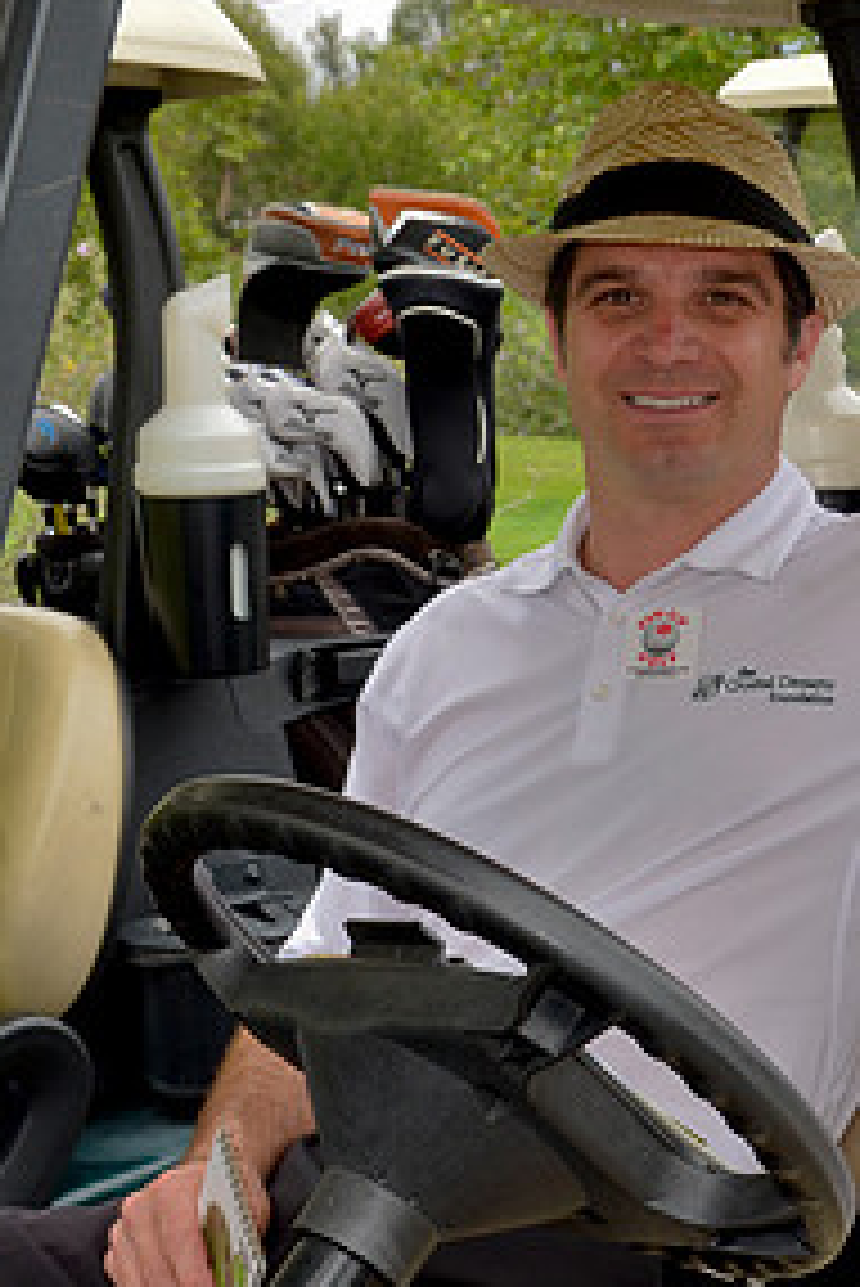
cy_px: 716
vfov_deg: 21.0
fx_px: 3471
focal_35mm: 97
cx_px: 1049
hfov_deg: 13.7
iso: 200
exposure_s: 1/200
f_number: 9
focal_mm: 32
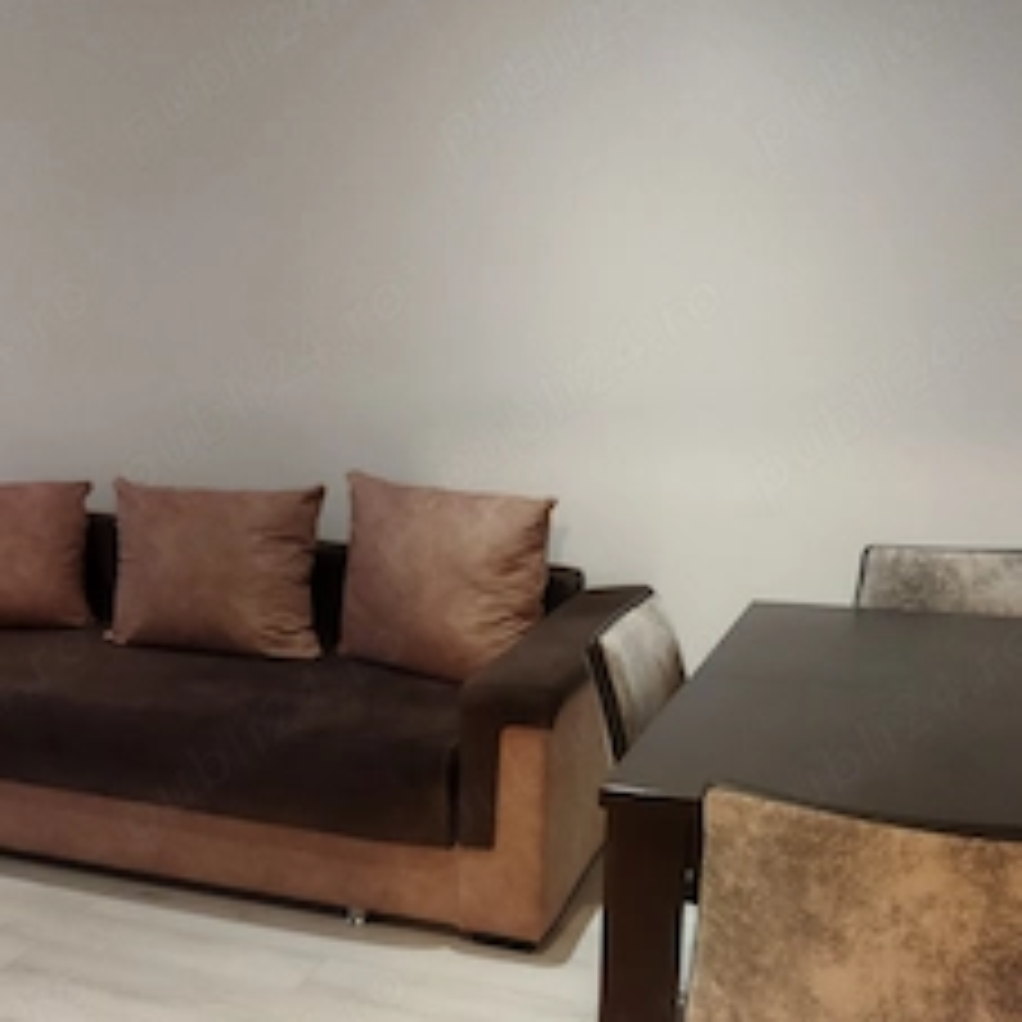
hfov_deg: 39.9
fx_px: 1403
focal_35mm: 42
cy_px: 806
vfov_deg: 38.6
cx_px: 419
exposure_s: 1/50
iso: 409
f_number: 1.79
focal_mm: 4.71
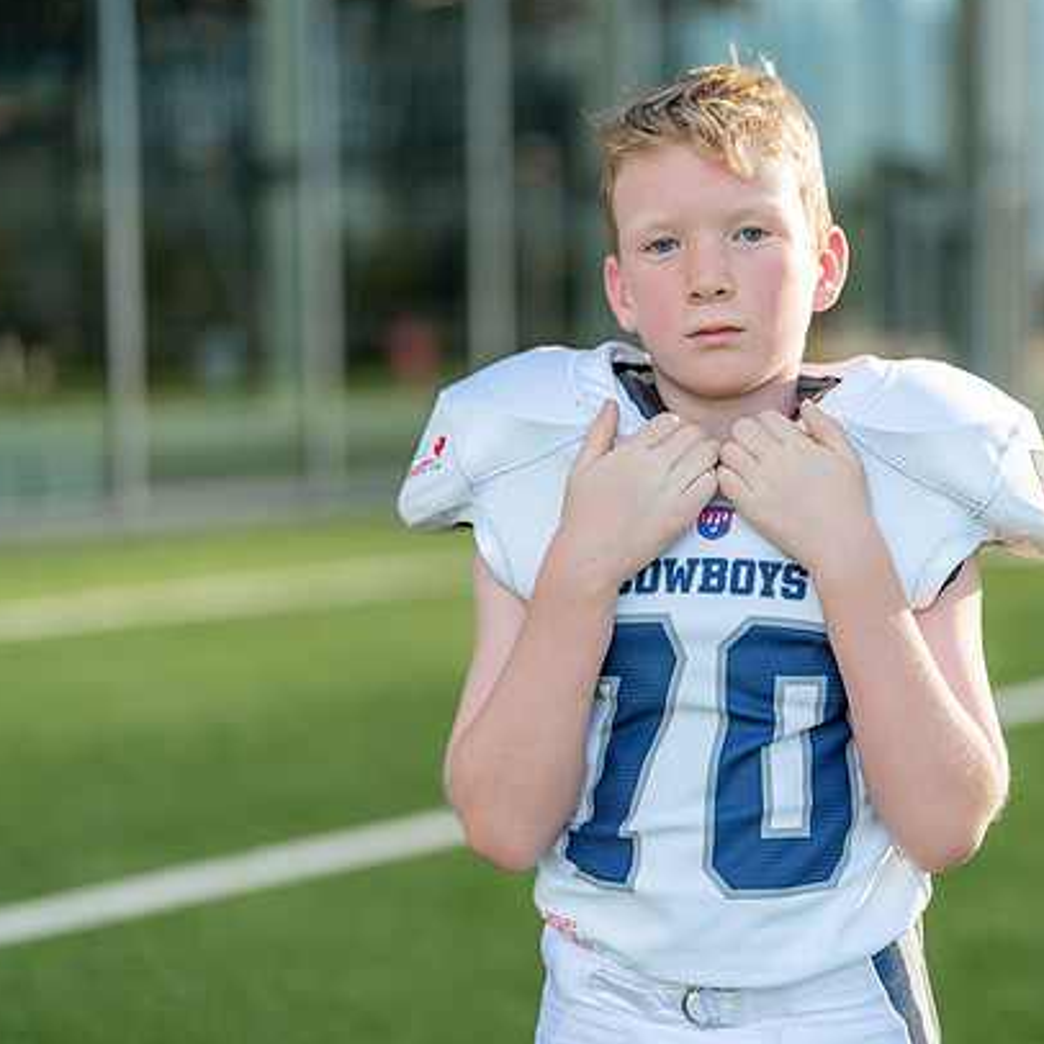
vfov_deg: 26.1
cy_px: 514
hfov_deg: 25.9
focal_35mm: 66
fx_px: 2252
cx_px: 705
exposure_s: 1/2500
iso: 100
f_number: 1.2
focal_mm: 50
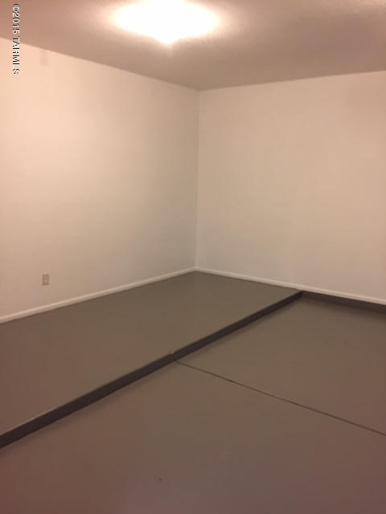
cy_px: 257
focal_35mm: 29
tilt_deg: -9.7
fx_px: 431
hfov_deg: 48.2
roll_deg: -1.4
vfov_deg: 61.7
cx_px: 193
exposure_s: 1/4
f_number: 2.2
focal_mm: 4.15
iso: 200
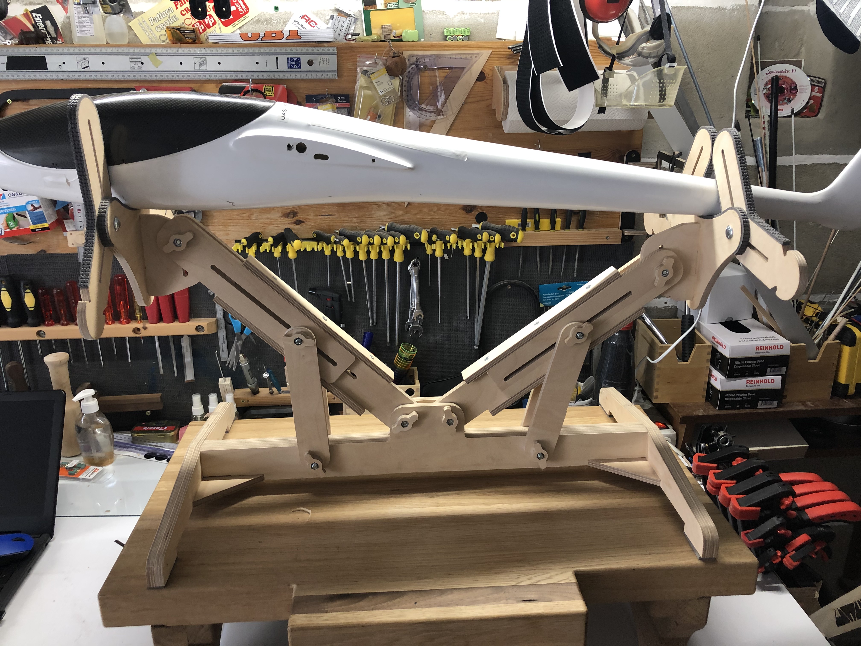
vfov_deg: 49.7
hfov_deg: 63.4
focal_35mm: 28
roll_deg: +0.1
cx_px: 430
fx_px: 696
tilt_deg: -19.7
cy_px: 323
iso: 40
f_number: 1.8
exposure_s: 1/20
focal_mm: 3.99
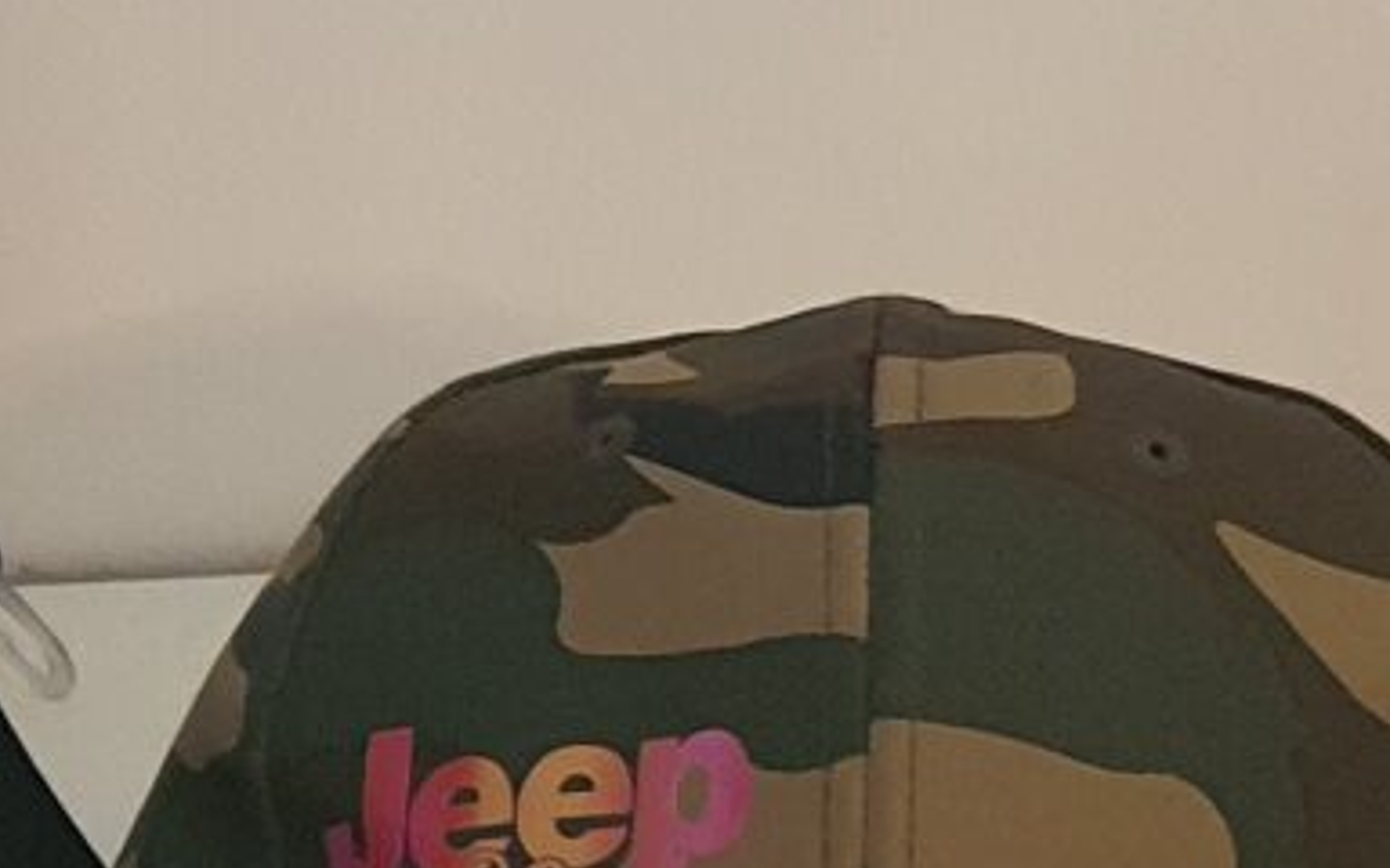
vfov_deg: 8.9
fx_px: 5569
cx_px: -782
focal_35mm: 147
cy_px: 376
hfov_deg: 13.3
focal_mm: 4.3
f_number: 1.5
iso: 400
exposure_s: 1/40
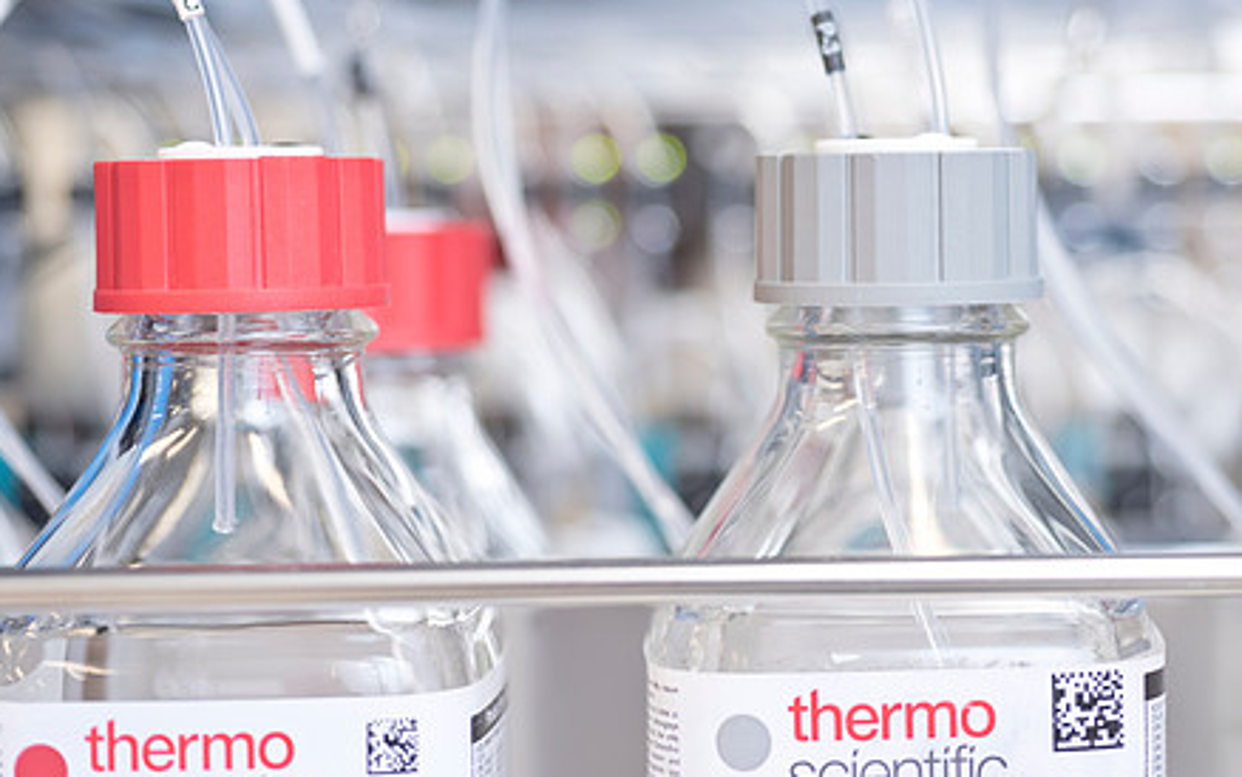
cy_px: 325
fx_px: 2742
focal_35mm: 81
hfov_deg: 25.5
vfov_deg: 16.1
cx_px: 760
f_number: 3.5
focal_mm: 60
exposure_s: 1/125
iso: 400
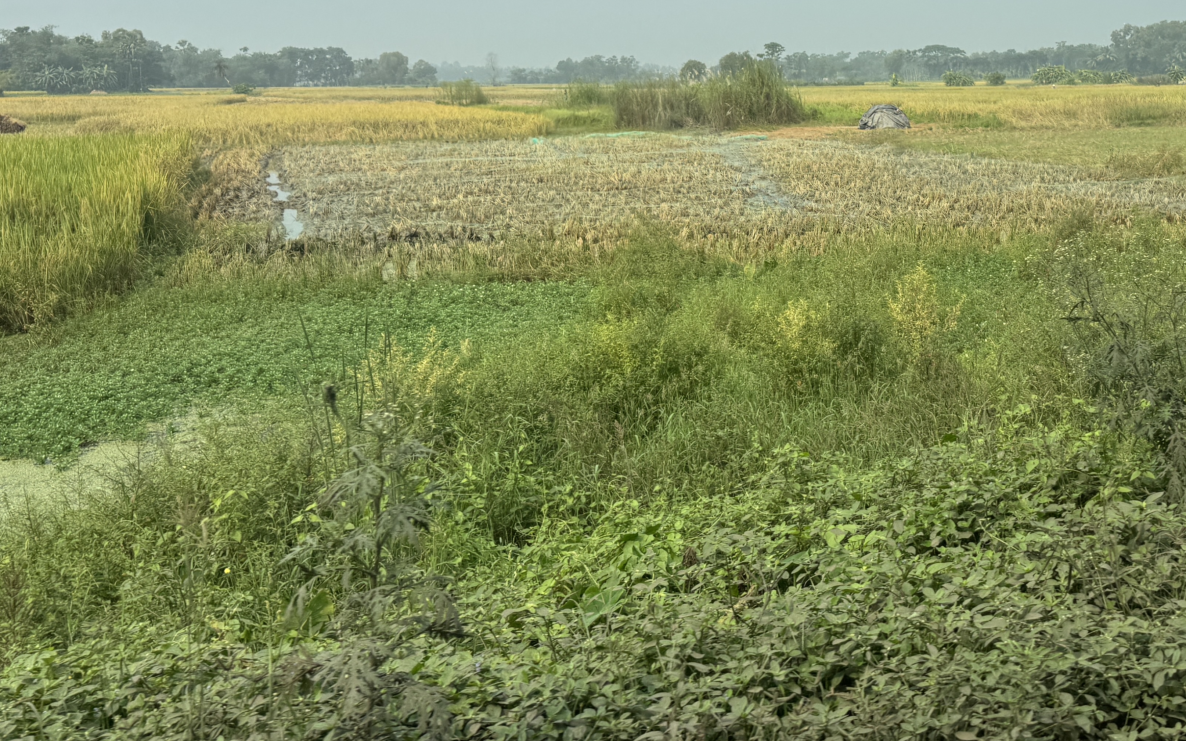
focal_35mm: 45
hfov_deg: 43.3
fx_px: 1454
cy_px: 226
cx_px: 846
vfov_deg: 28.3
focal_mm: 6.76
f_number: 1.78
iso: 80
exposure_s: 1/3597
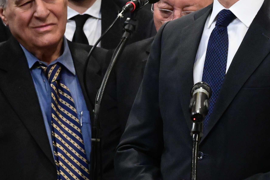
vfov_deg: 3.0
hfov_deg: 4.5
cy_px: 29
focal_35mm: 460
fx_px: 3449
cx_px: 229
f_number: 5.6
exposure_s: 1/320
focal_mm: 135
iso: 8000
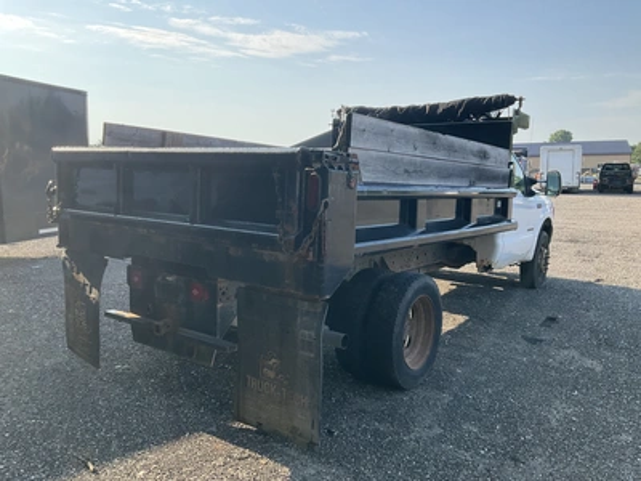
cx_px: 320
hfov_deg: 61.7
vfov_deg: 48.2
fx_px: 537
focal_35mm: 29
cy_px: 240
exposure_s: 1/666
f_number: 1.8
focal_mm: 3
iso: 25
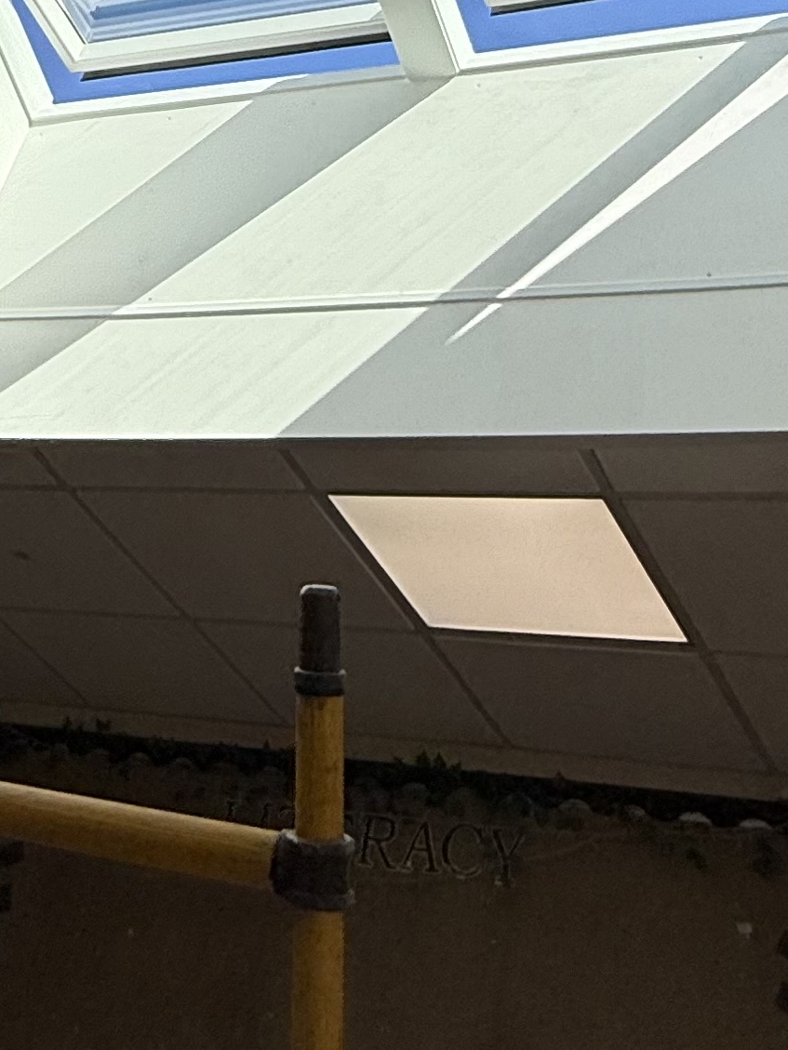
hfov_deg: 28.5
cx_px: 168
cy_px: -230
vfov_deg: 31.5
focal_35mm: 50
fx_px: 1517
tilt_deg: +51.1
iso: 50
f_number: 2.2
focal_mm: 2.22
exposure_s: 1/1795
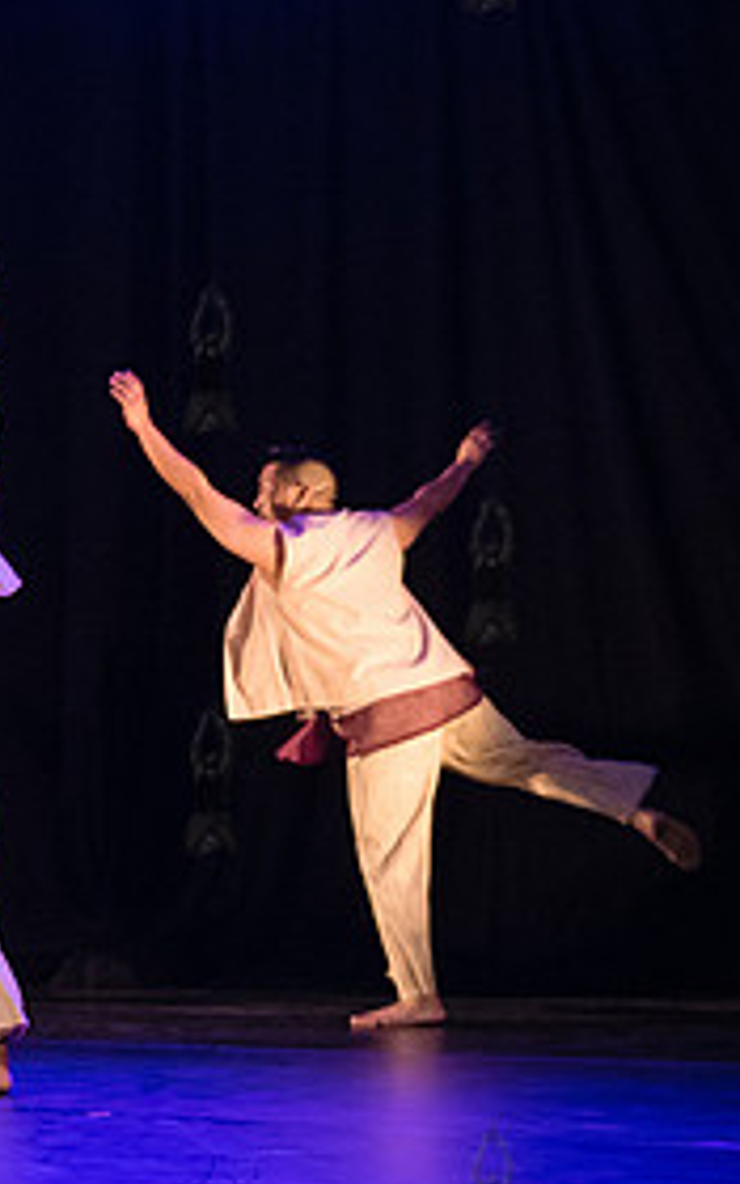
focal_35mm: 82
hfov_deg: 15.2
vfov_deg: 25.2
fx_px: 2646
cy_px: 633
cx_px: -219
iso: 5000
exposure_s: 1/250
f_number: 2.8
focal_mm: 35
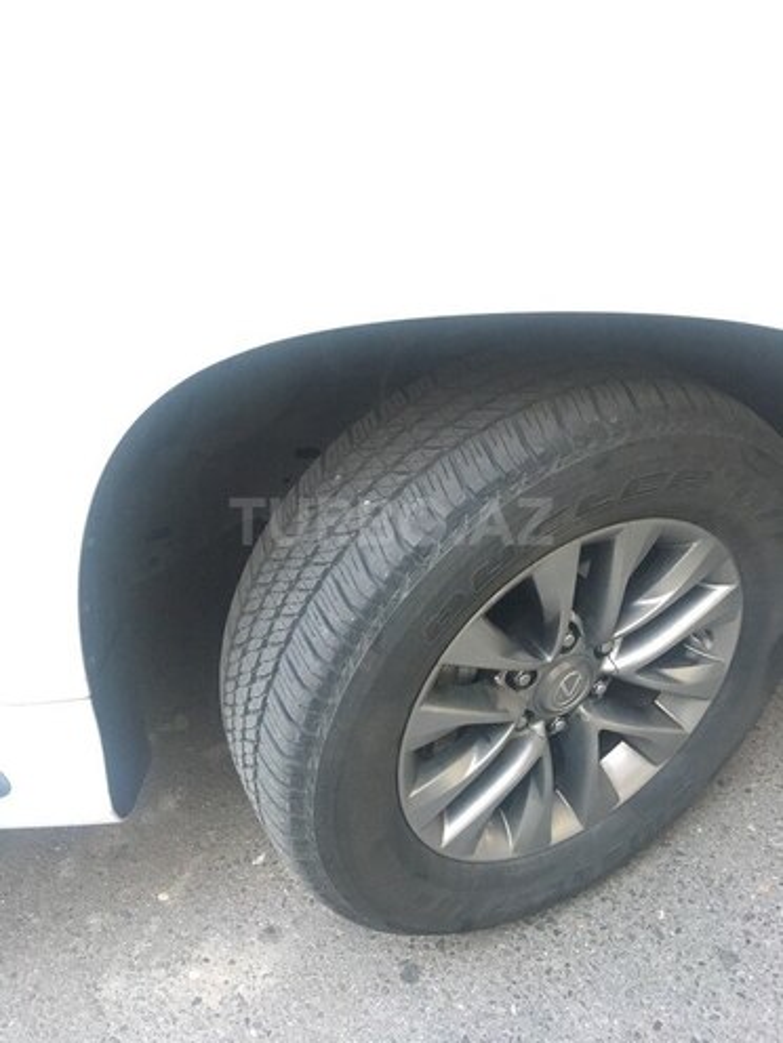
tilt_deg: -32.8
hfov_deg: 48.2
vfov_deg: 61.7
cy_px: 522
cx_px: 392
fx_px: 875
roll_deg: +3.8
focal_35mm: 29
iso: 200
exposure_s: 1/25
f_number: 2.2
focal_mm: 4.15
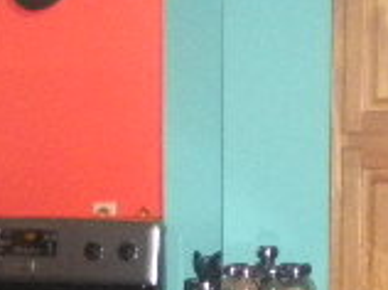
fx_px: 1589
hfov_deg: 13.9
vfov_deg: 10.1
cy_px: 423
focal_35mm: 142
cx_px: 103
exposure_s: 1/30
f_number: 3.1
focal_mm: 6.3
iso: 800
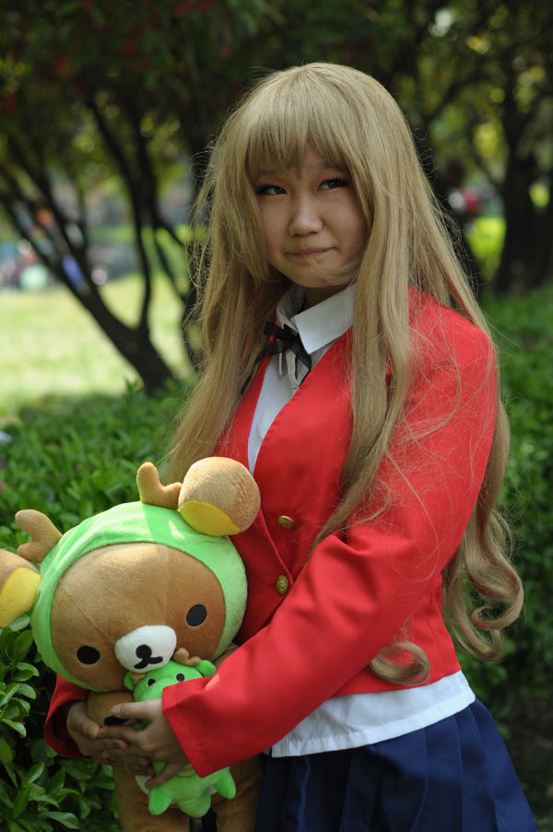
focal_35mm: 75
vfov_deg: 27.0
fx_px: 1732
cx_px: 276
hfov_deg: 18.1
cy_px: 416
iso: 450
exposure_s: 1/1600
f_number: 2.8
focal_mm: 50
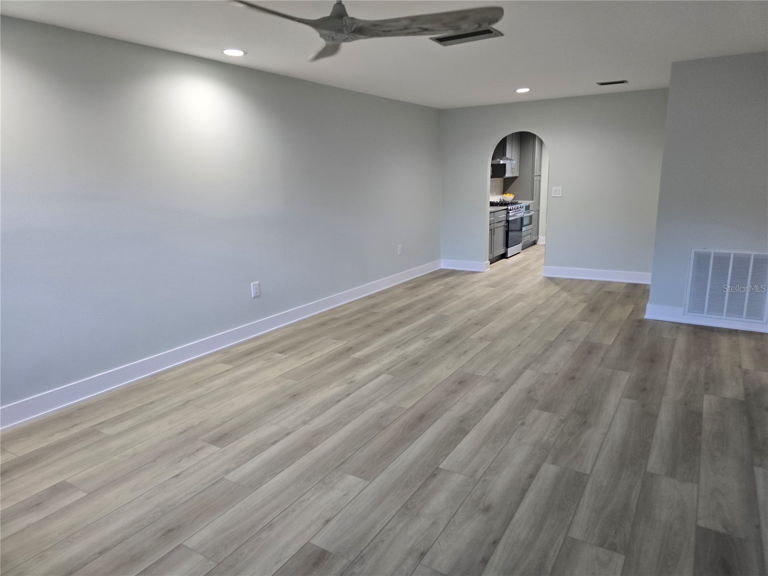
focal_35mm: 23
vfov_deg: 58.9
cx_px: 384
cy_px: 288
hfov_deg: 73.9
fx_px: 510
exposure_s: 1/120
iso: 200
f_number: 1.7
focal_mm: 6.3
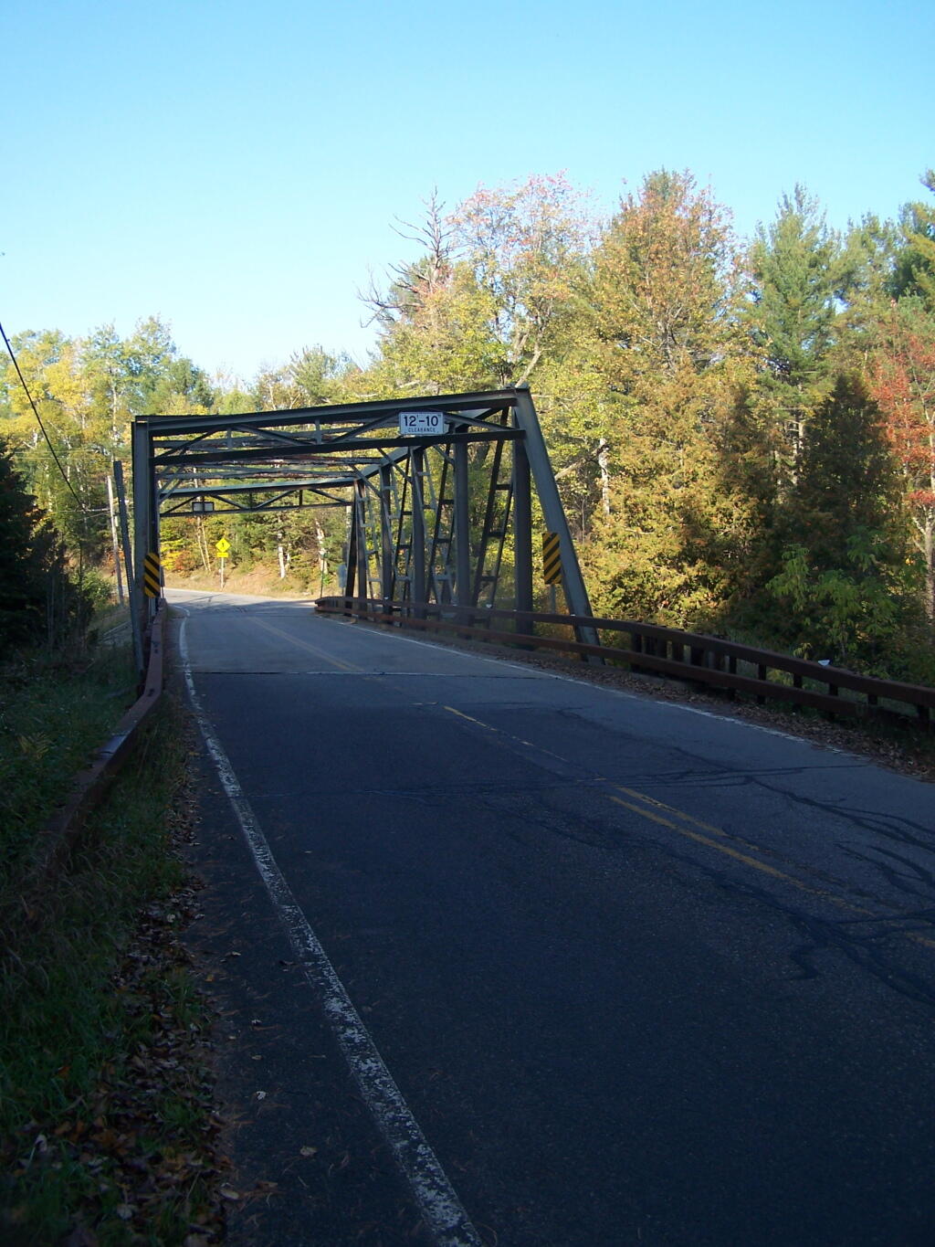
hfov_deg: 37.7
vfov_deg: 49.0
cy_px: 624
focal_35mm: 38
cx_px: 468
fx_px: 1368
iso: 80
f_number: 2.8
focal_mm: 6.3
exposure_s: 1/400
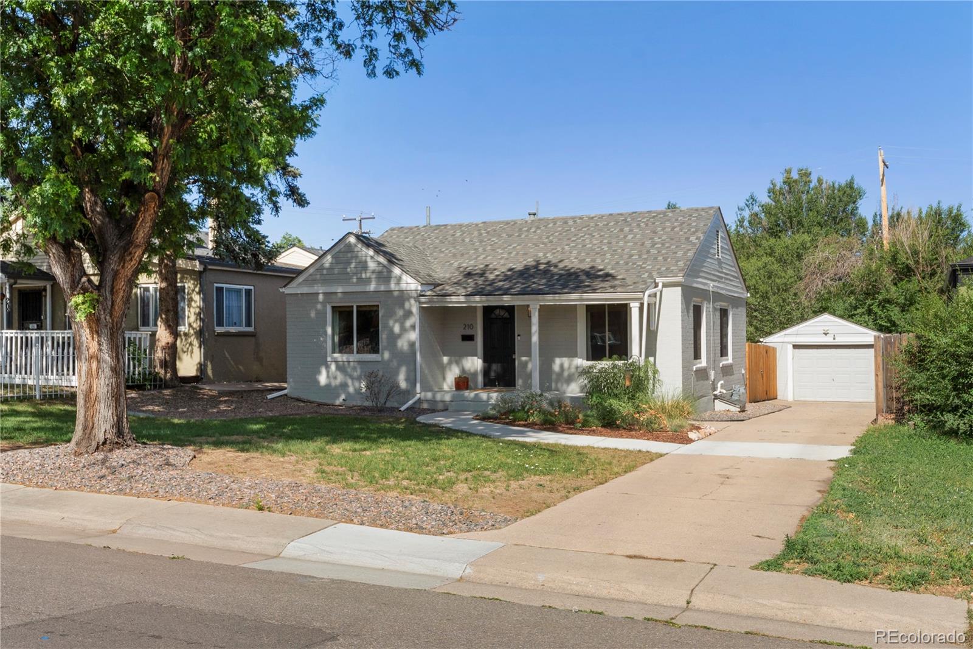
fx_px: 973
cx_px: 486
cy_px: 324
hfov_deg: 53.1
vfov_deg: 36.9
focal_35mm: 36
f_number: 9
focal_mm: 24
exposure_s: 1/640
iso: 400
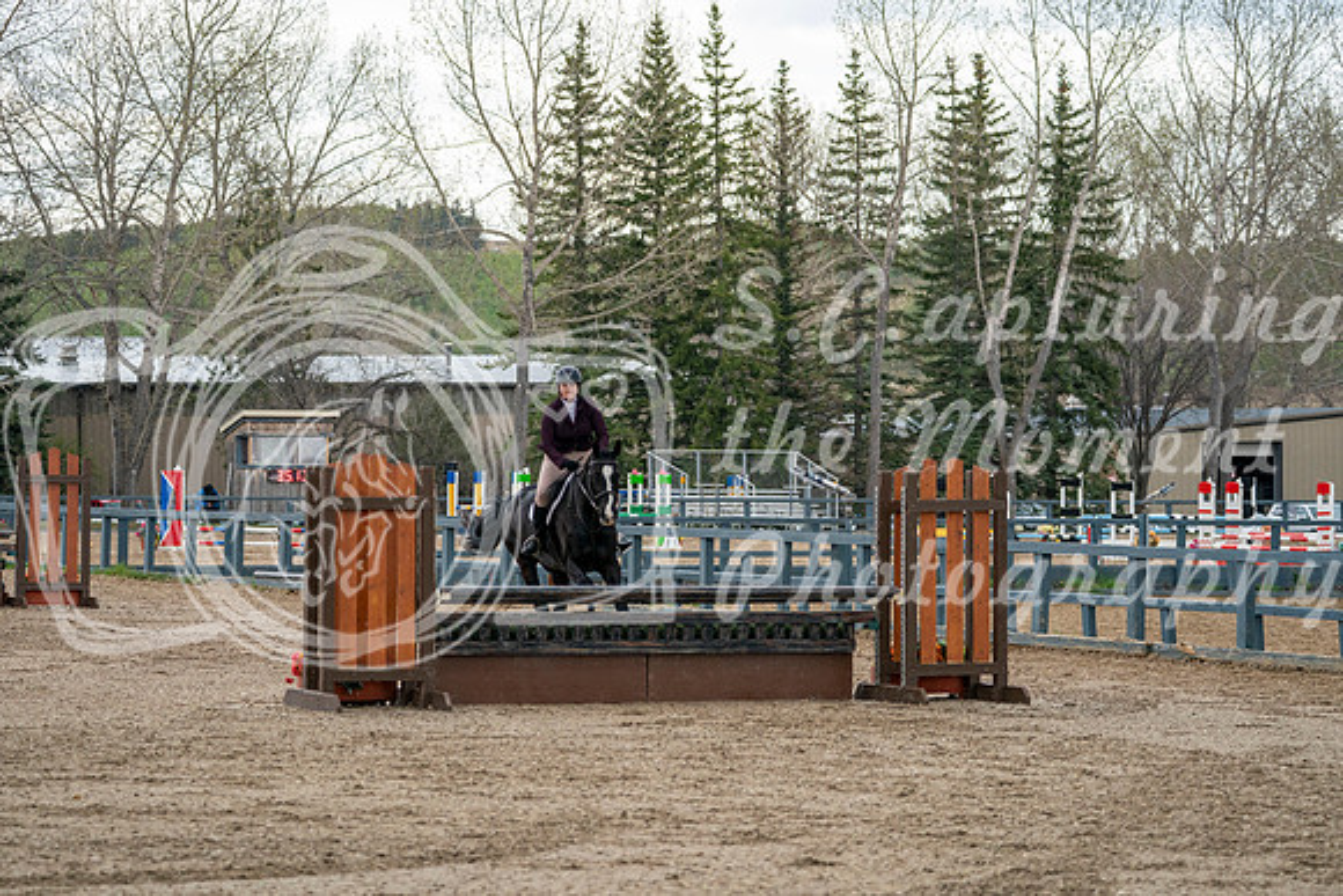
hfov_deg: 15.0
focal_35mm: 137
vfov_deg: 10.0
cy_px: 448
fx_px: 5112
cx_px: 672
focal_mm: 137
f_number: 5.6
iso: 1250
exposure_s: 1/1250
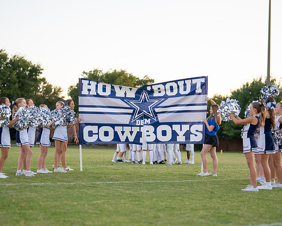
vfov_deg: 21.3
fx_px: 601
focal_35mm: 72
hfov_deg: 26.4
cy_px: 114
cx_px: 141
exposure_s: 1/2000
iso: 500
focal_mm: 50
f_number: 1.2
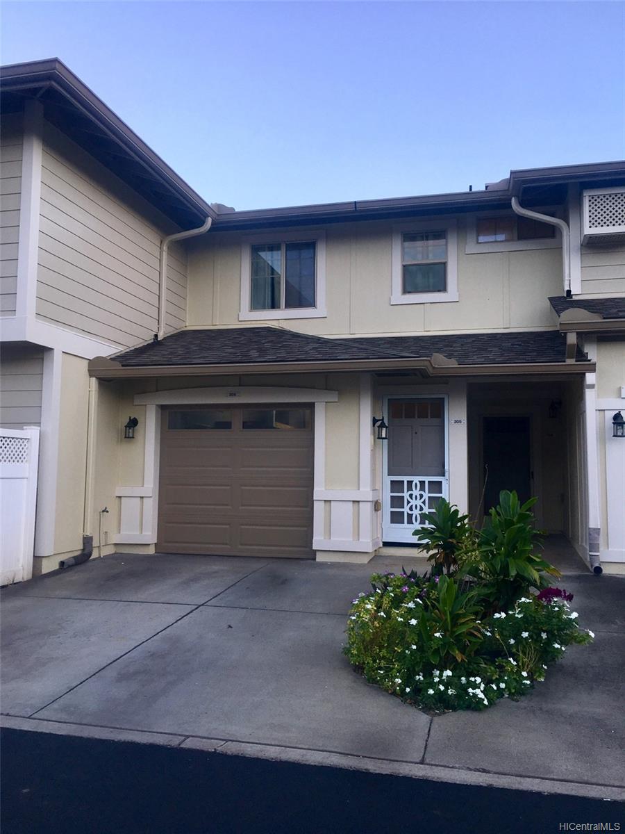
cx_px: 312
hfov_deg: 48.2
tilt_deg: +6.0
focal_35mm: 29
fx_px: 698
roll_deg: -1.0
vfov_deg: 61.7
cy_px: 417
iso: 25
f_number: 2.2
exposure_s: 1/130
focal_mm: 4.15
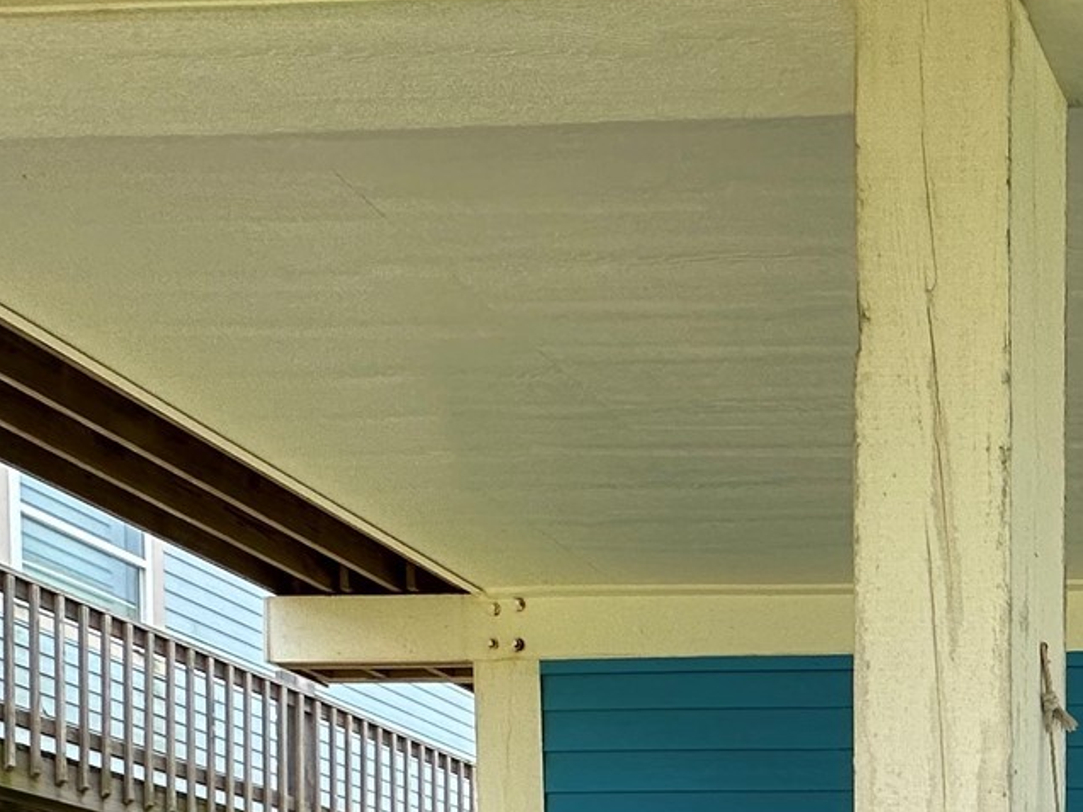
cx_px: 1454
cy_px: 1250
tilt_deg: -1.9
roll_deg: -1.0
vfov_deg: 24.3
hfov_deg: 31.2
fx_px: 1408
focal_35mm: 45
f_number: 2.2
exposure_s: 1/279
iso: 40
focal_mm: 2.22
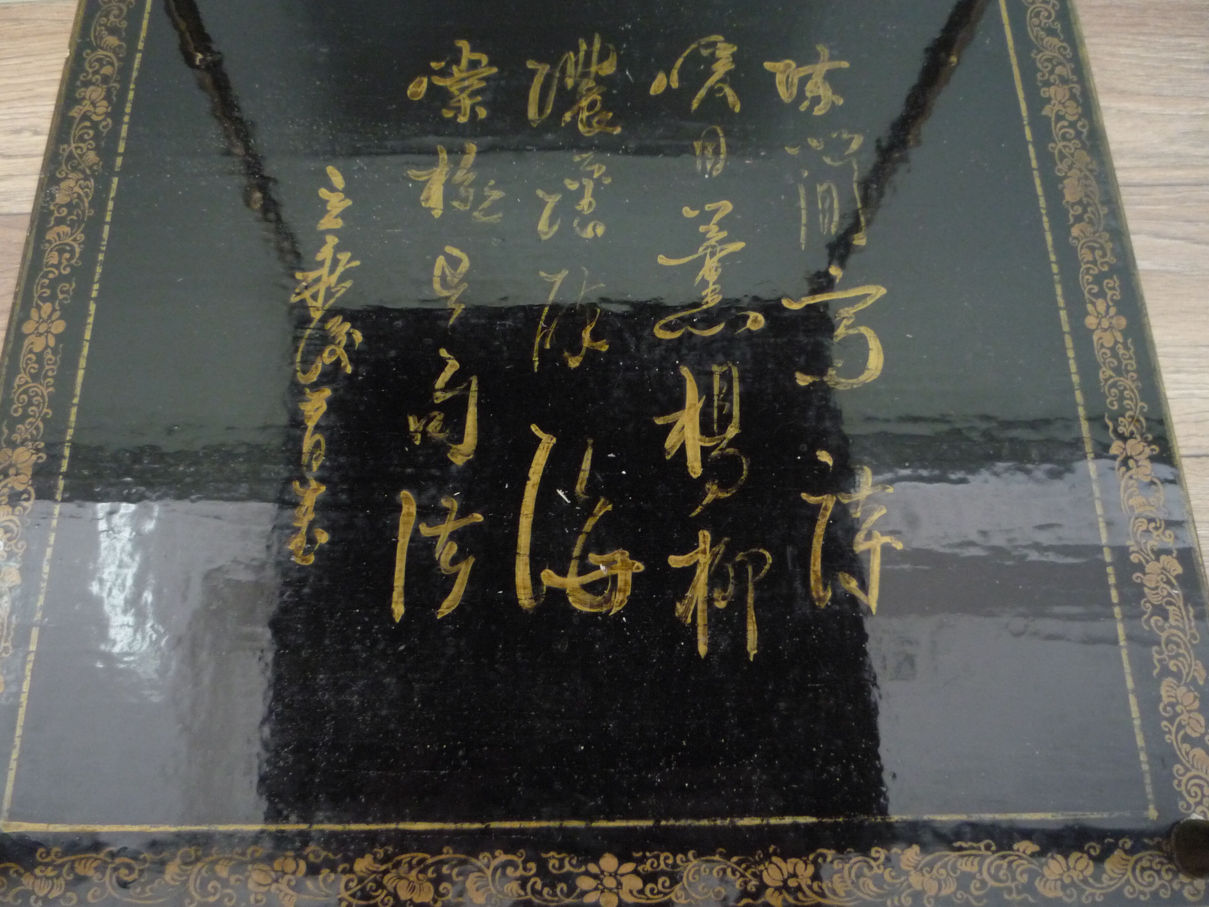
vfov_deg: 46.8
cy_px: 454
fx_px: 1048
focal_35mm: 30
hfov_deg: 60.0
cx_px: 604
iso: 400
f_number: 3.3
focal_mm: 5.2
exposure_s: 1/8
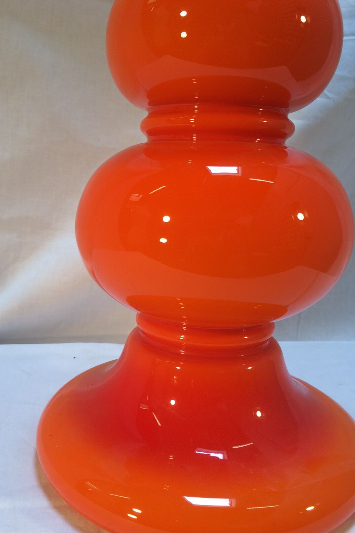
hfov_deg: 42.2
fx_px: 458
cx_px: 152
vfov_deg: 60.3
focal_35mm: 31
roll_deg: -1.5
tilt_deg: -11.1
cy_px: 267
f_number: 2.2
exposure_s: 1/50
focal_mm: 4.15
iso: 32
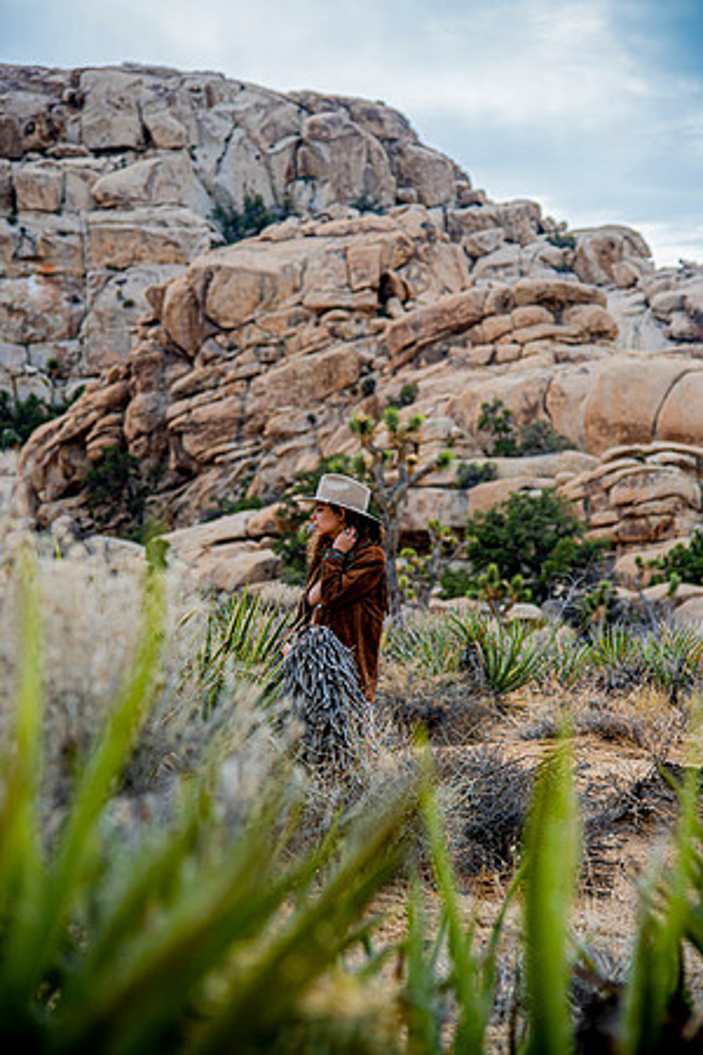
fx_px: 2402
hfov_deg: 16.7
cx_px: 352
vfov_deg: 24.8
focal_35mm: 82
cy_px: 528
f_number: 4
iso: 100
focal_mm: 82
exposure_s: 1/1600
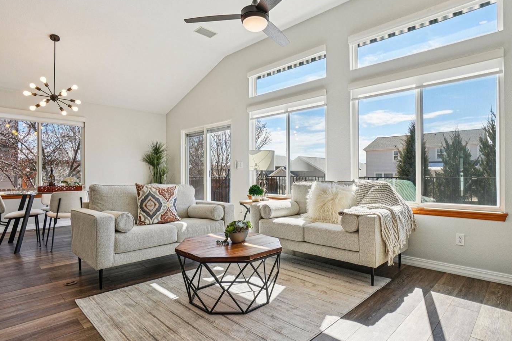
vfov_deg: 65.8
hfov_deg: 88.2
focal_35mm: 19
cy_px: 176
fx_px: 264
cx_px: 264
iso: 400
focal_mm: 11
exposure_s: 1/400
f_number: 8
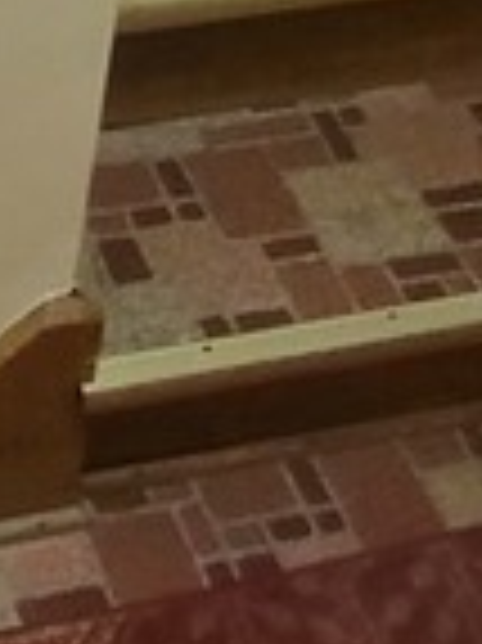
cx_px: -212
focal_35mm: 98
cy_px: -135
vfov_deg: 18.9
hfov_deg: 14.2
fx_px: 1822
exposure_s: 1/30
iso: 320
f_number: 2.2
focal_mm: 1.74
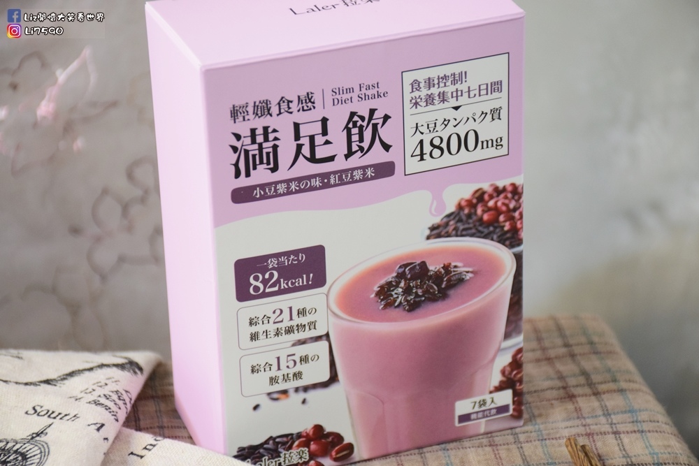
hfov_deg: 16.1
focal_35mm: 128
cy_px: 233
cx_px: 350
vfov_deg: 10.8
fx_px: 2476
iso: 1600
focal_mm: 85
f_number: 5.3
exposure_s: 1/100
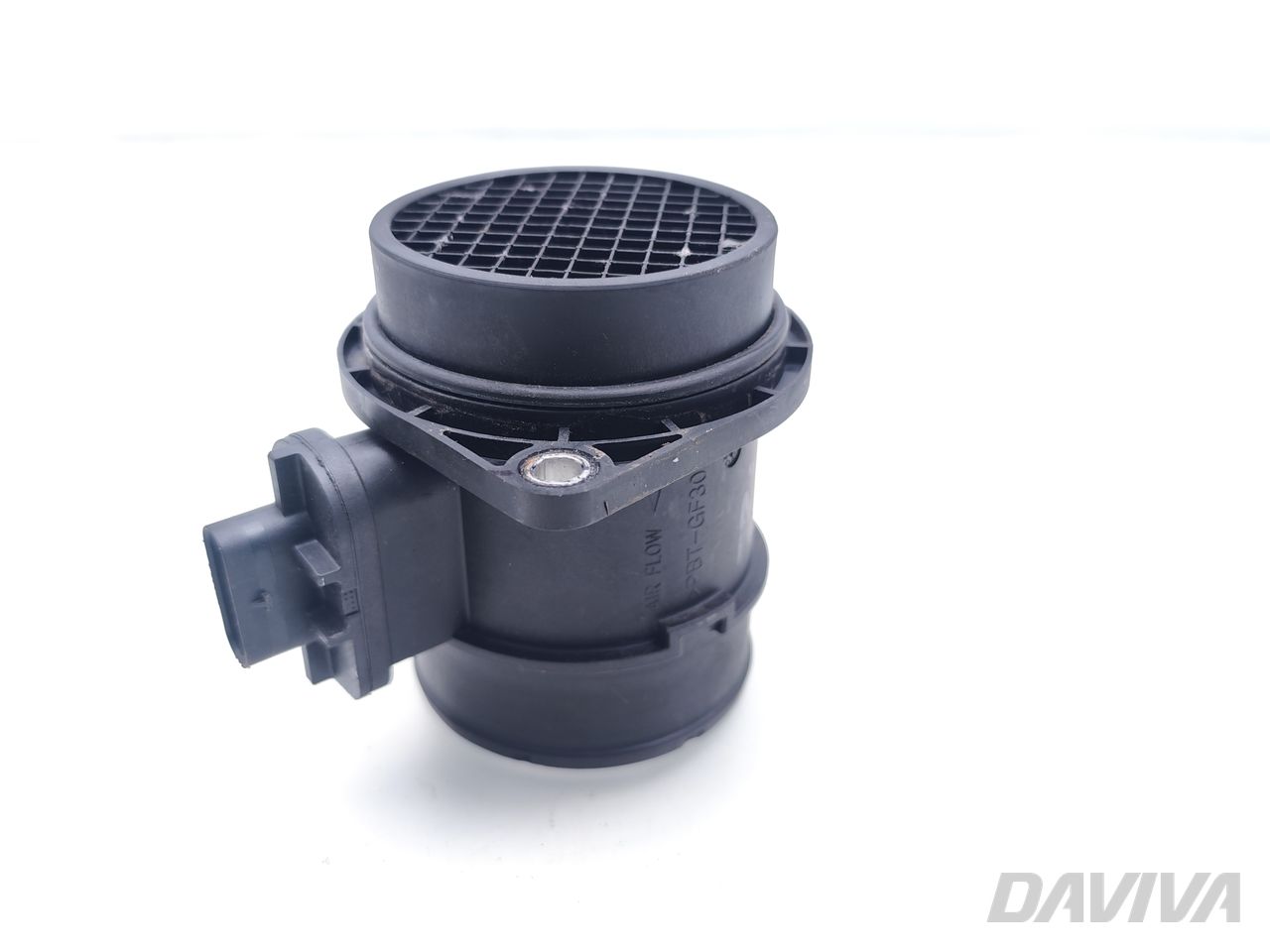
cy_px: 476
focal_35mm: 28
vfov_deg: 49.7
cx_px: 635
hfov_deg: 63.4
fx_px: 1027
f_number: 1.65
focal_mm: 6.19
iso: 125
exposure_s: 1/100
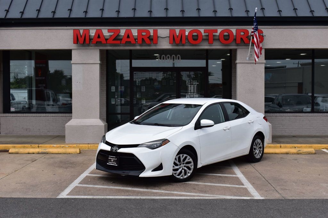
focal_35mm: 51
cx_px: 164
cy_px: 109
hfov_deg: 38.9
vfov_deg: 26.5
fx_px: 464
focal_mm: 34
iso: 220
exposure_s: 1/500
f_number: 11
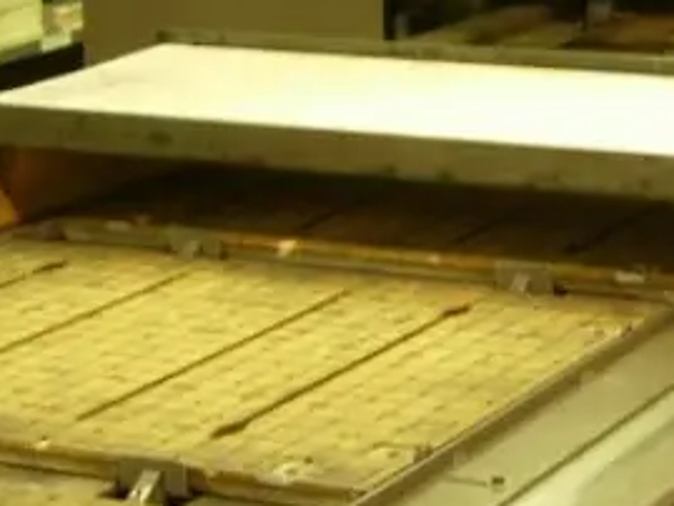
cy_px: 30
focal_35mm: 113
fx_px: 2201
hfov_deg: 17.0
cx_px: 694
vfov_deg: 13.0
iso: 79
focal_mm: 7.8
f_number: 2.8
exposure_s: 1/7
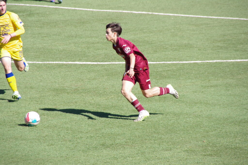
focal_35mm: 375
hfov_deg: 5.5
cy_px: 82
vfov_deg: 3.7
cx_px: 124
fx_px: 2584
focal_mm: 250
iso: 800
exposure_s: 1/1000
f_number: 9
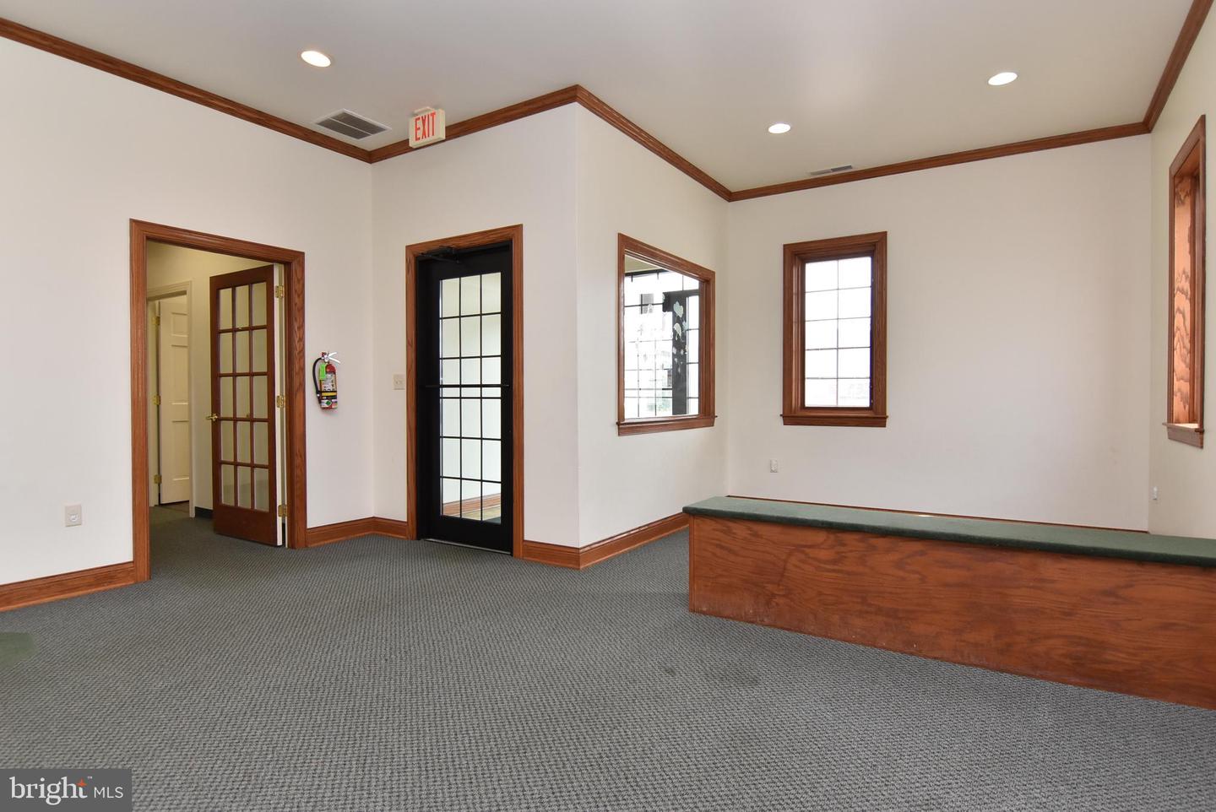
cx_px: 608
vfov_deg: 67.5
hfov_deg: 90.0
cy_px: 406
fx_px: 608
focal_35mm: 18
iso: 800
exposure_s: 1/100
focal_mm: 12
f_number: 8
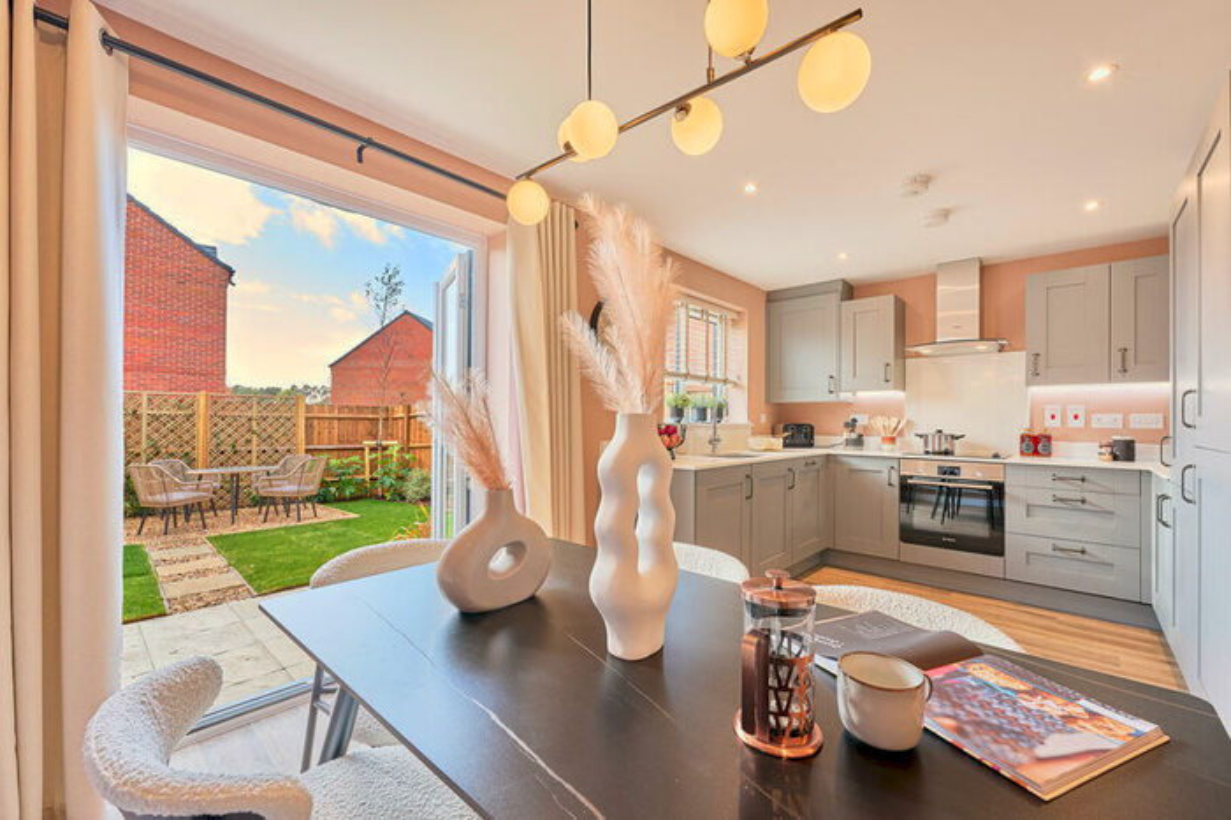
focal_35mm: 15
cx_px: 616
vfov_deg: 78.4
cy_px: 410
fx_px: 502
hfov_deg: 101.6
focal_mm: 14.7
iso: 100
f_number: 10
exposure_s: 1/2
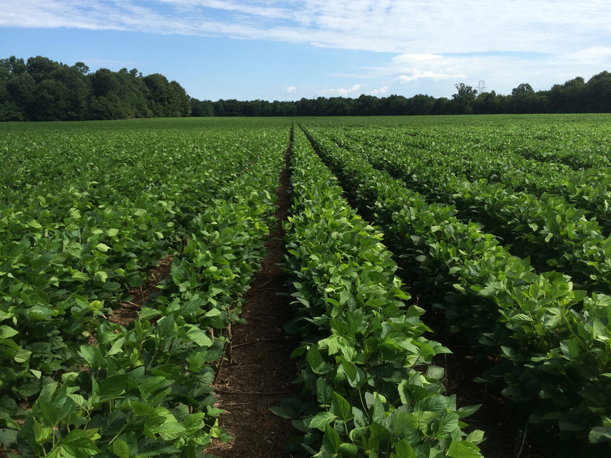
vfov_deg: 48.2
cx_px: 306
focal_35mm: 29
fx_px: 512
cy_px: 229
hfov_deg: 61.7
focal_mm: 4.15
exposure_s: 1/1866
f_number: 2.2
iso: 32
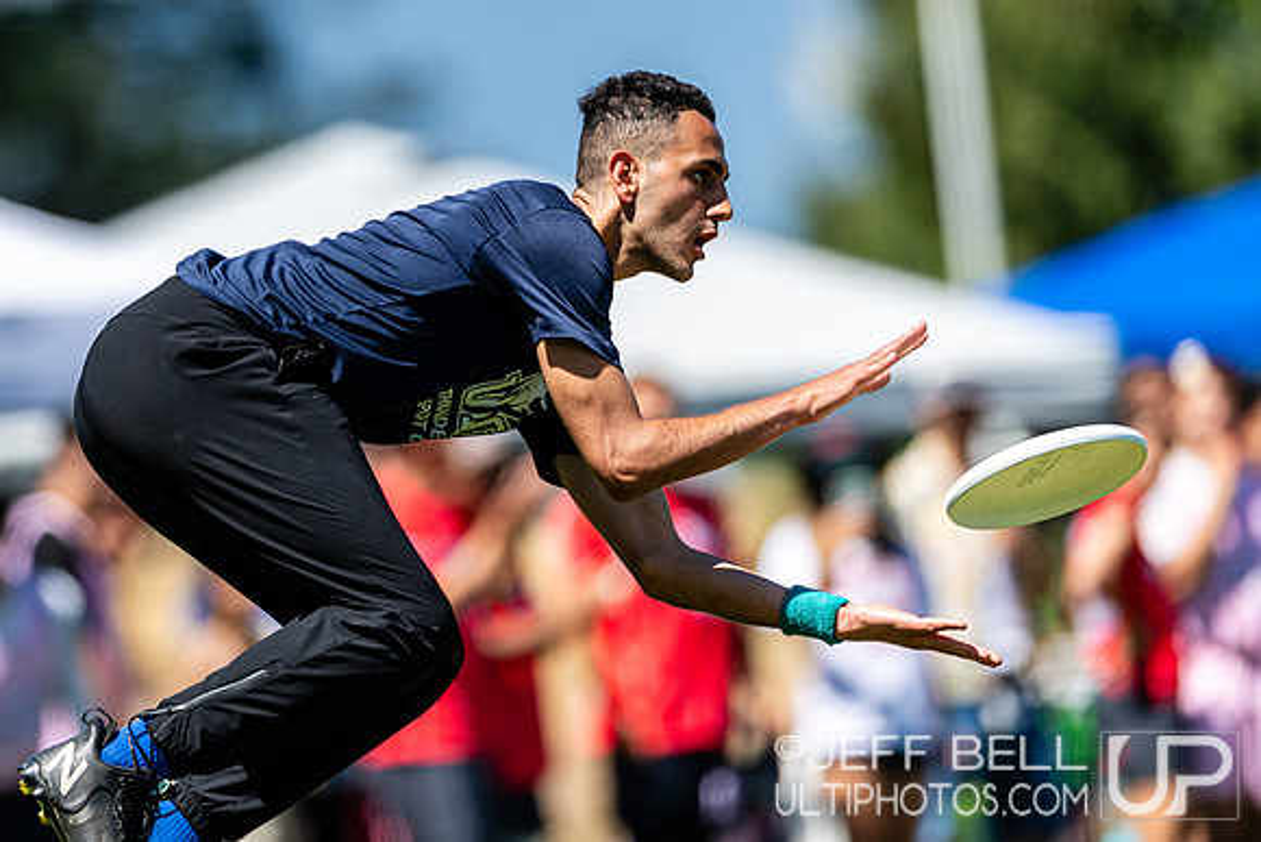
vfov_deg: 2.4
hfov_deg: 3.6
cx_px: 366
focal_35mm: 568
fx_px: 19890
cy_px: 244
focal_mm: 400
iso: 100
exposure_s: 1/1600
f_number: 3.2
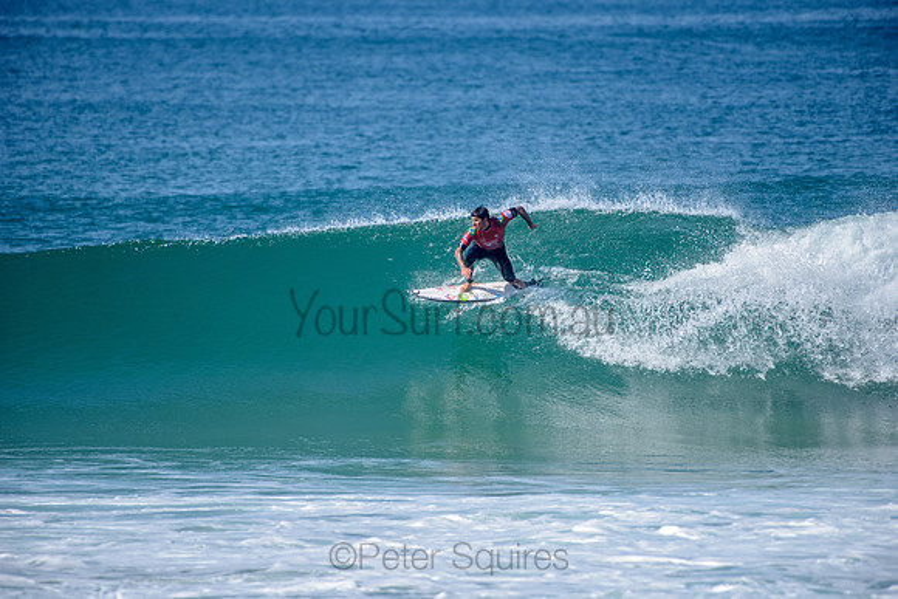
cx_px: 449
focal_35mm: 500
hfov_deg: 4.1
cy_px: 300
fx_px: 12475
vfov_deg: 2.8
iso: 160
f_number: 5.6
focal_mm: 500
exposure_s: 1/2000
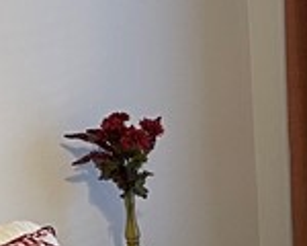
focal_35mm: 173
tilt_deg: -9.3
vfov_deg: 8.8
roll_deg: +2.8
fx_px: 1572
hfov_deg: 11.1
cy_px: 285
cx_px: 188
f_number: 1.6
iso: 125
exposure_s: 1/60
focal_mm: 5.1
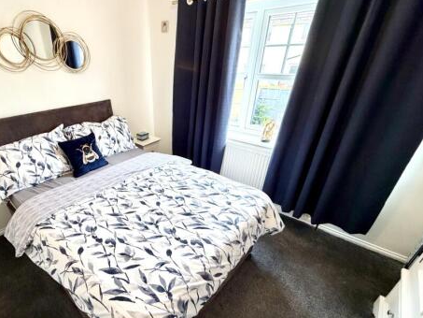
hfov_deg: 86.3
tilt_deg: -31.1
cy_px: 187
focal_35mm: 18
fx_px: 220
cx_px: 164
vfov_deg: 71.1
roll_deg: +1.6
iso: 160
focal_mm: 2.22
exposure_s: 1/100
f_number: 2.2
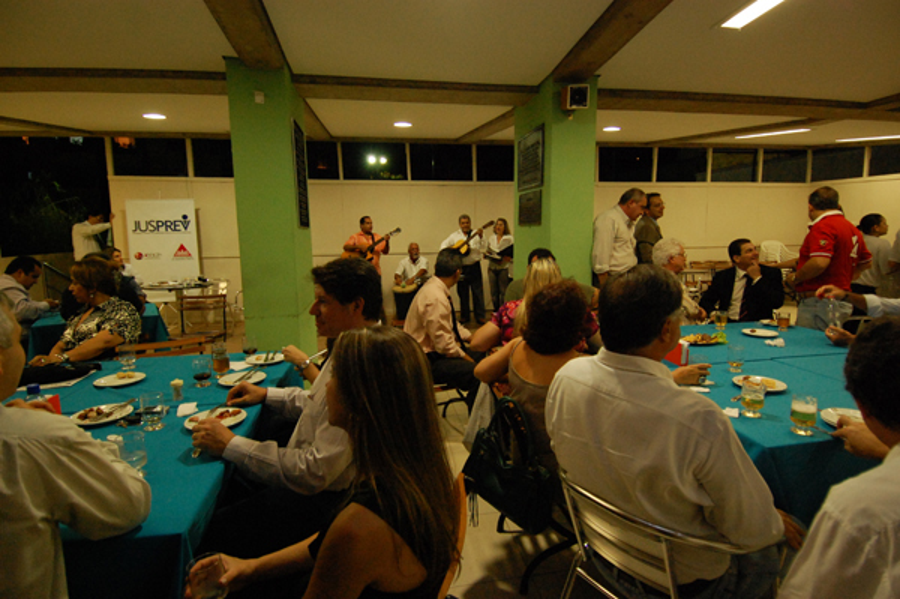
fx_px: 450
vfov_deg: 67.3
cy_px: 300
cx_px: 450
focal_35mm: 18
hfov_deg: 90.0
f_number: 4
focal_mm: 12
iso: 1600
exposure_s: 1/60
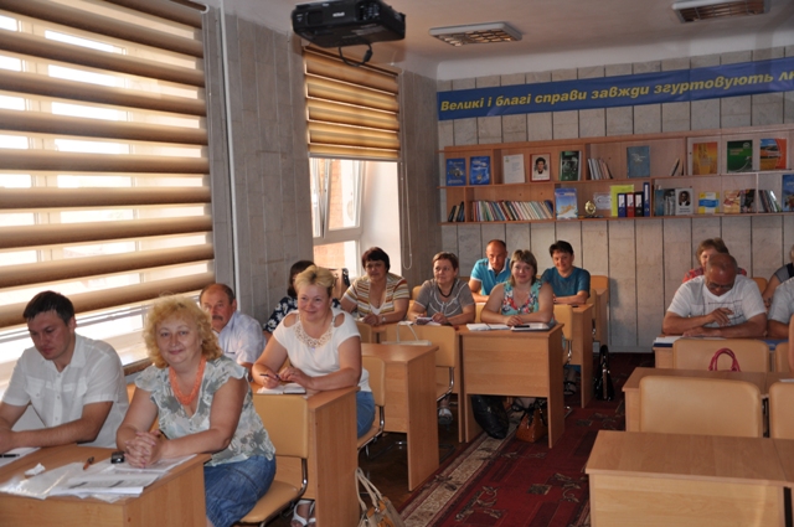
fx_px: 925
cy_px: 264
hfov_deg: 46.5
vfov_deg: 31.8
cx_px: 397
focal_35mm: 42
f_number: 4
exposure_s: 1/60
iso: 200
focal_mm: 28
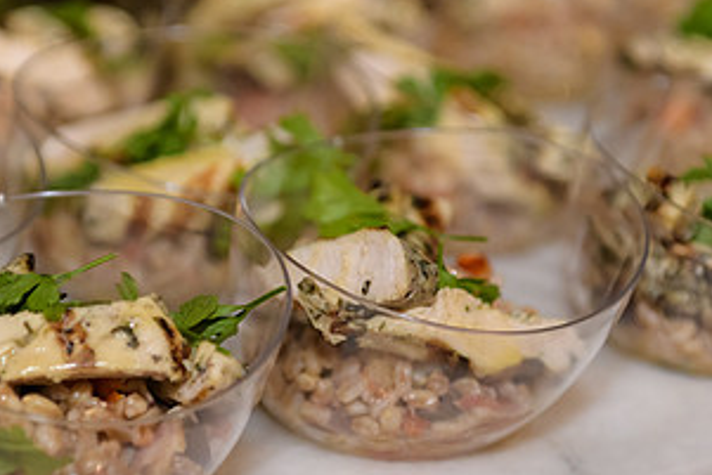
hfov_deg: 15.2
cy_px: 256
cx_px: 341
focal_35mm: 135
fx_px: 2671
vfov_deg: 10.2
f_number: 3.2
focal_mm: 70
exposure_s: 1/125
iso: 1600
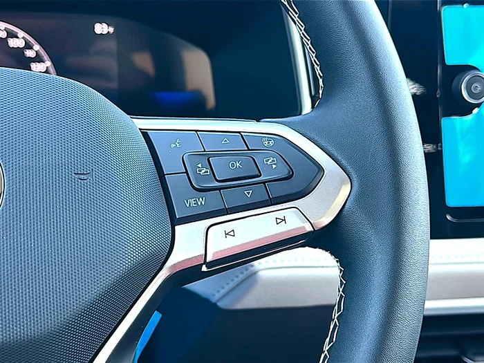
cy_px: 182
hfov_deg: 41.2
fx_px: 643
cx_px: 242
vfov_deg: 31.5
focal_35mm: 46
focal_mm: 6.86
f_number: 1.78
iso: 80
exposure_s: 1/87
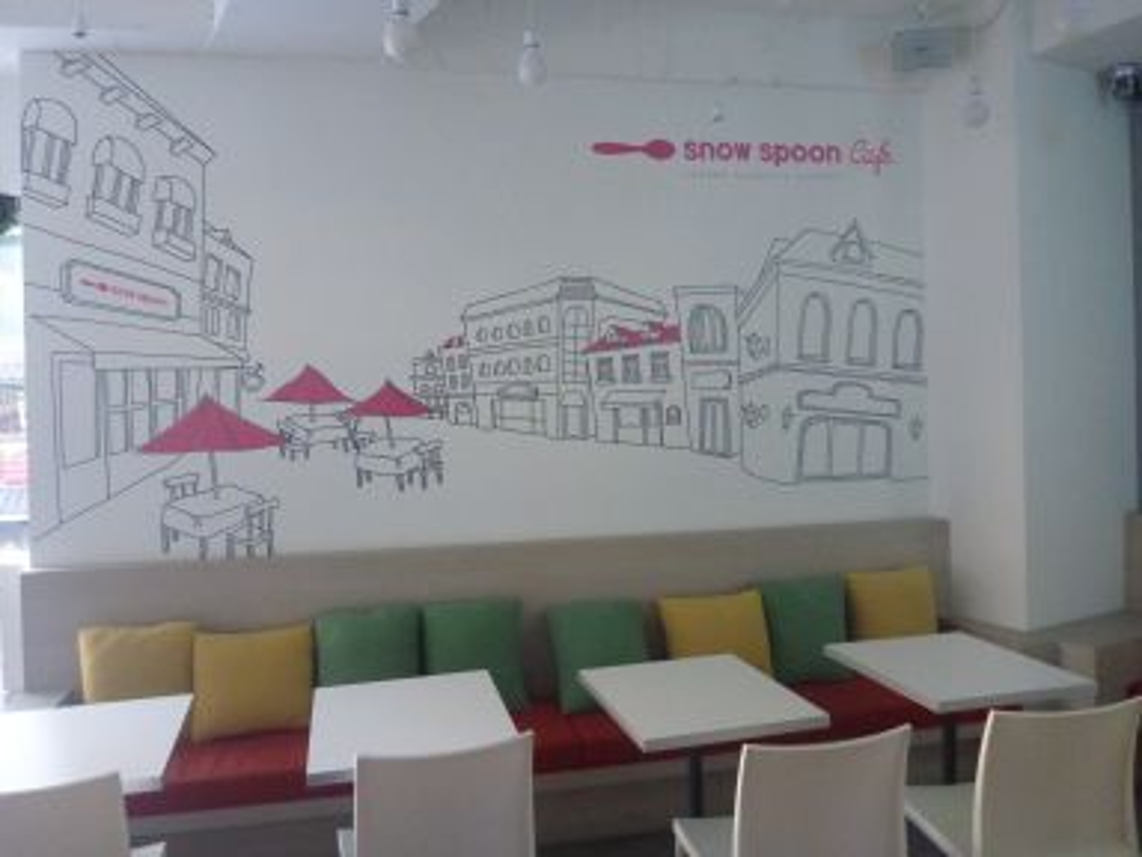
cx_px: 571
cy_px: 428
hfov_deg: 63.4
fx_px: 924
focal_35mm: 28
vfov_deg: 49.7
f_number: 3.3
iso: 800
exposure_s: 1/50
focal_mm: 4.9
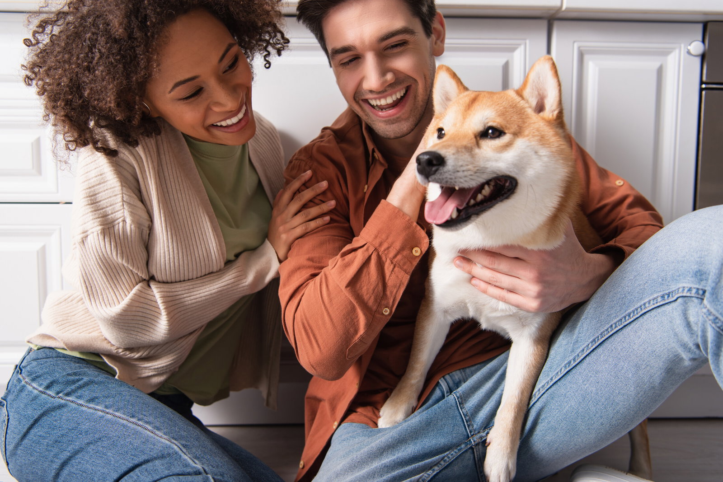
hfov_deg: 58.7
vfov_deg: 41.1
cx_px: 362
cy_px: 241
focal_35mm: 32
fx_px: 643
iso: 64
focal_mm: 32
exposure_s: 1/200
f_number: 4
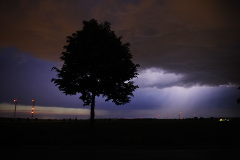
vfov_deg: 44.9
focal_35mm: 29
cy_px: 80
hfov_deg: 63.7
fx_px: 193
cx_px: 120
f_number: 2.8
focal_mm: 29
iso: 1000
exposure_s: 2.5
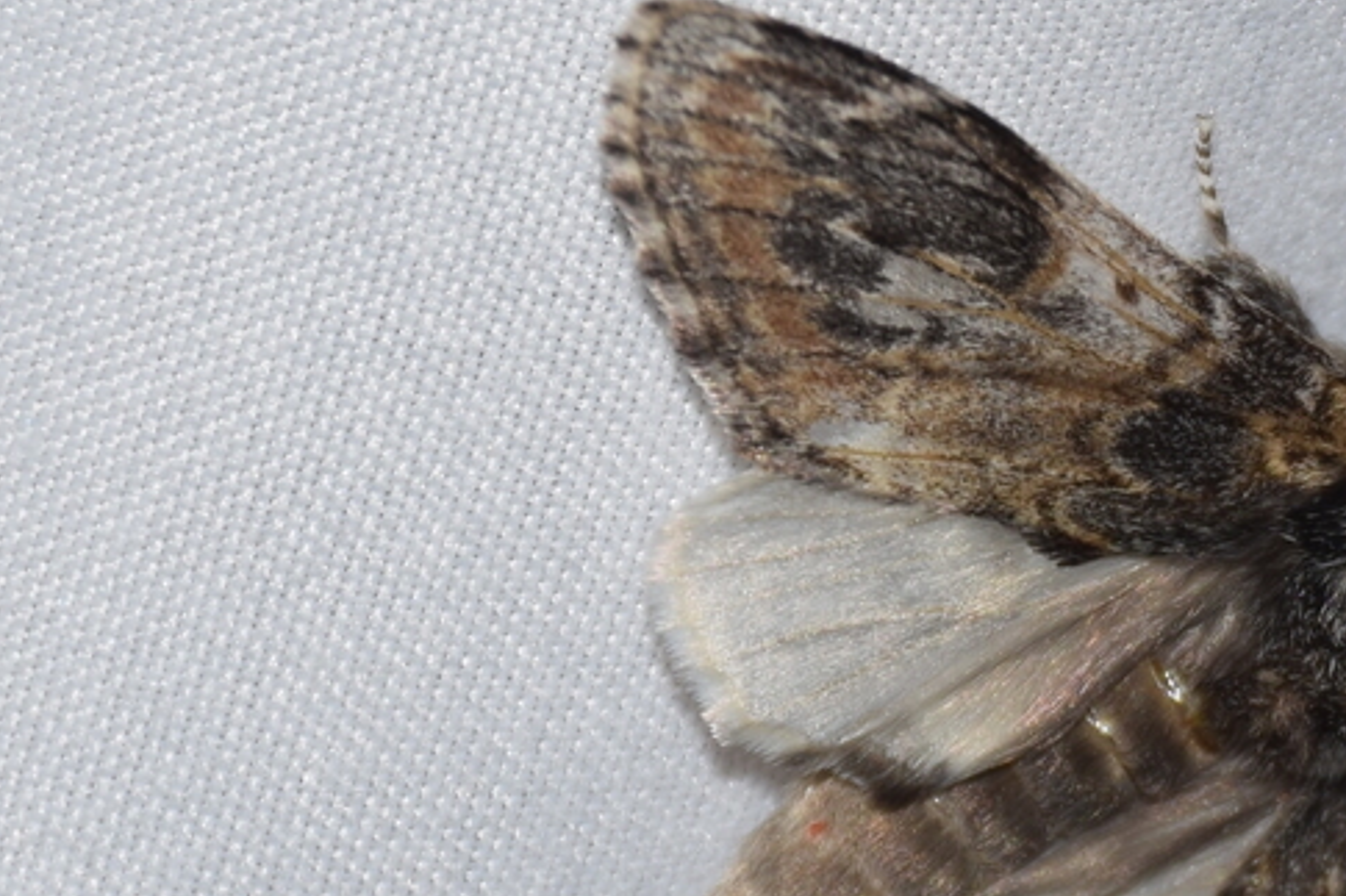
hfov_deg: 5.0
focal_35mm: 416
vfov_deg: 3.3
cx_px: 1206
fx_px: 15548
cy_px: 818
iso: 100
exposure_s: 1/60
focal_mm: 140
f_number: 8
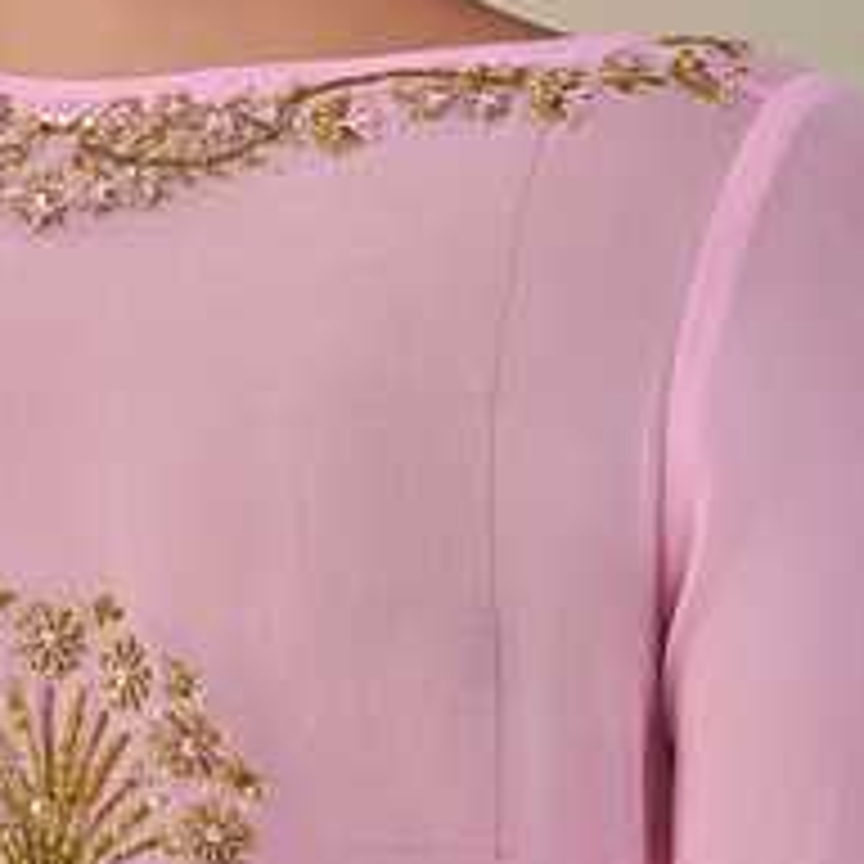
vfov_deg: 12.6
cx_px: 94
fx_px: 3869
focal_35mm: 137
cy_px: 853
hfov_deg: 12.6
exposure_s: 1/160
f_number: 5.6
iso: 250
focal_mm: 59
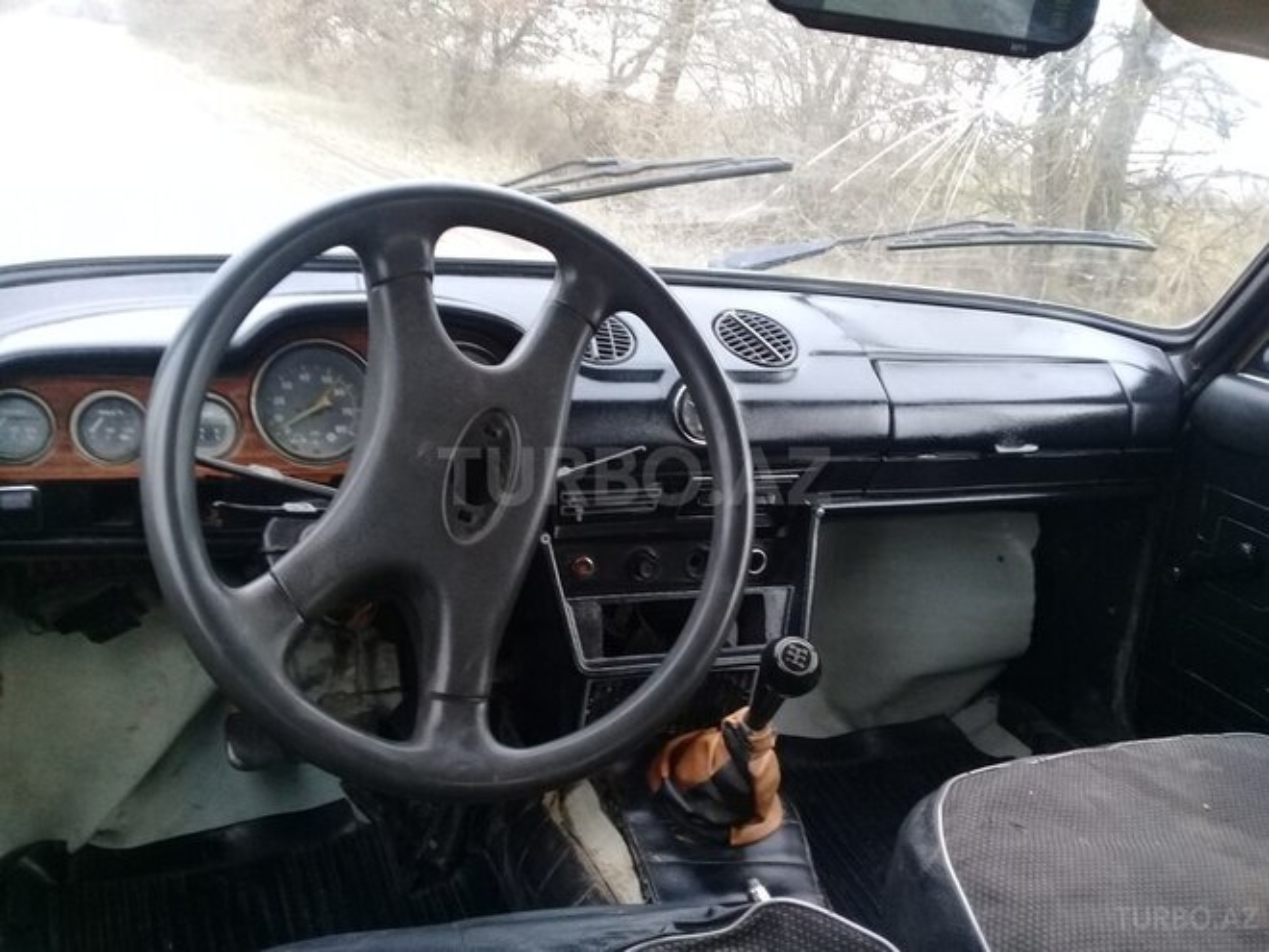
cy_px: 476
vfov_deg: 45.4
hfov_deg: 58.4
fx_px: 1136
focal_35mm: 31
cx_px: 634
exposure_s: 1/33
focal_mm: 3.3
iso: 100
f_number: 2.2
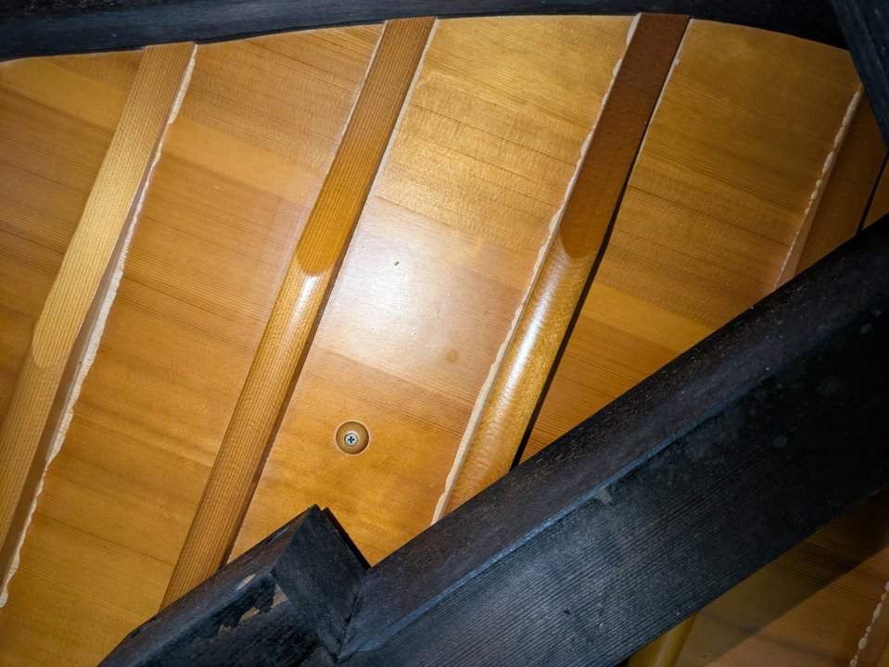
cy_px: 334
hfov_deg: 69.4
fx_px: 642
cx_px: 444
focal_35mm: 25
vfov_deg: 54.9
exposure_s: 1/25
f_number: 1.89
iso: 251
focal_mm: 5.43
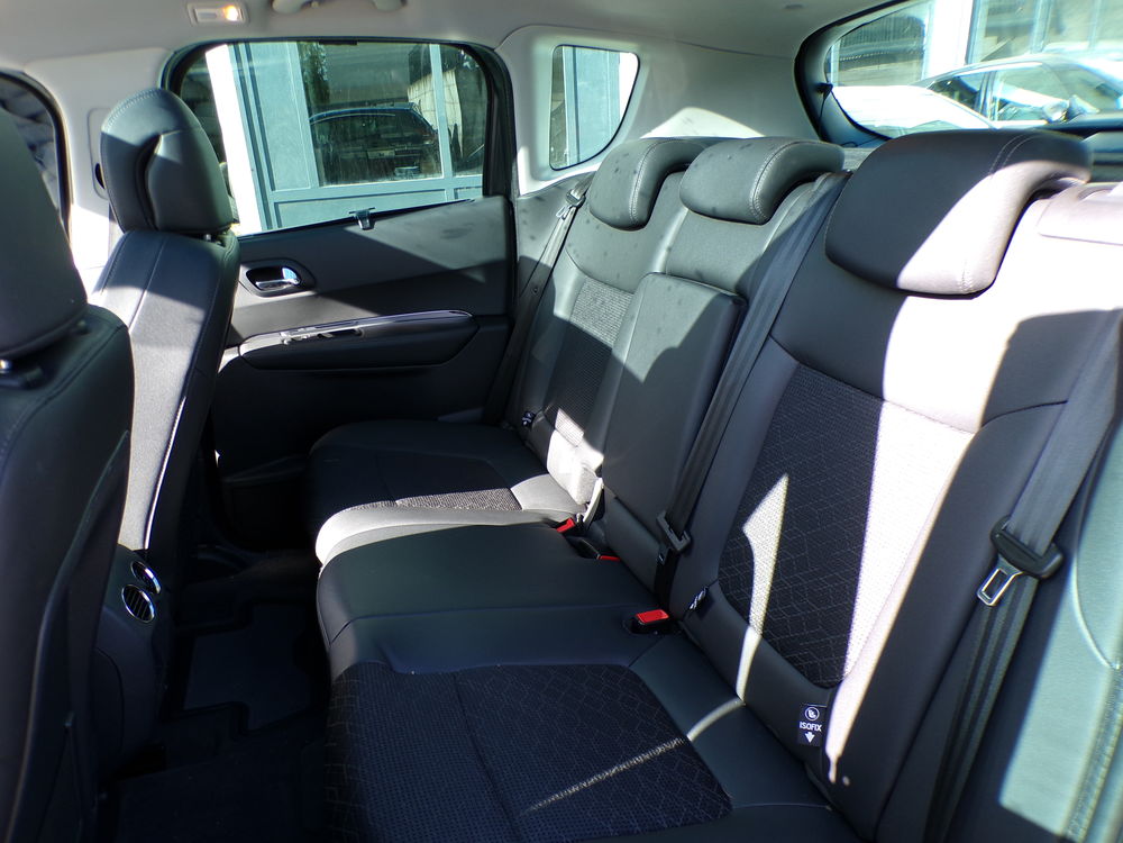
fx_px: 779
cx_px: 562
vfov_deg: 56.8
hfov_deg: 71.6
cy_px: 422
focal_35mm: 24
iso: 100
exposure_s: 1/56
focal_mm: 4.3
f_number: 3
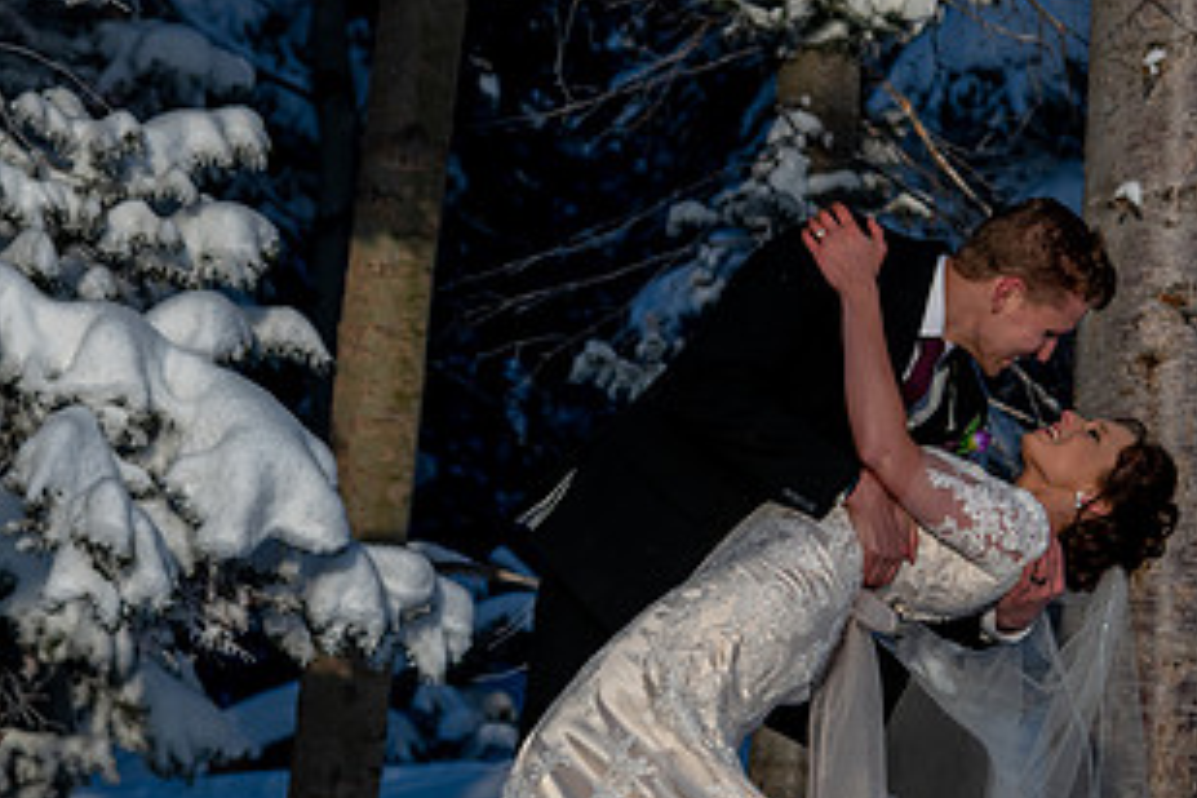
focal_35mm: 173
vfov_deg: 7.9
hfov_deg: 11.9
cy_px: 461
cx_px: 823
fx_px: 5752
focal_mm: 70
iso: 200
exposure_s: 1/800
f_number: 5
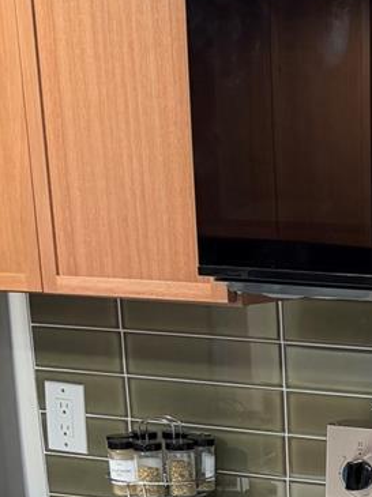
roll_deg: -1.0
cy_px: 587
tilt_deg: -17.5
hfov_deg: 17.3
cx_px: 503
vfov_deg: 22.8
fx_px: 1134
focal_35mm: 79
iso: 250
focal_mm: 6.76
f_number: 1.78
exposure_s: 1/60
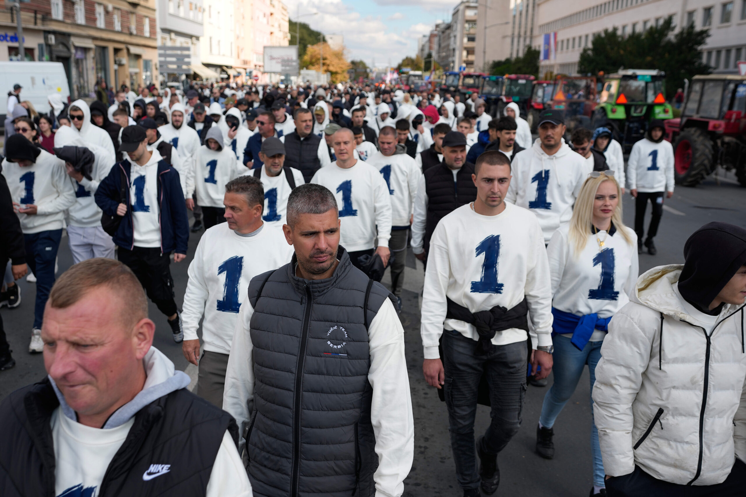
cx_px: 373
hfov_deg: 54.4
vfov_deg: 37.9
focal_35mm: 35
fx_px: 725
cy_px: 248
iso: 100
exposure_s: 1/500
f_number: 4
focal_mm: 35
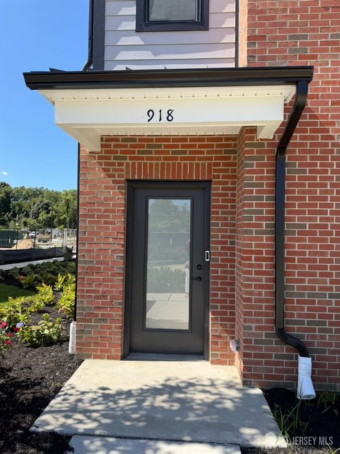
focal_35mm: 24
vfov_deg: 71.6
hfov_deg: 56.8
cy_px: 227
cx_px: 170
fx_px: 314
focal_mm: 6.76
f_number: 1.78
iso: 80
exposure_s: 1/2000
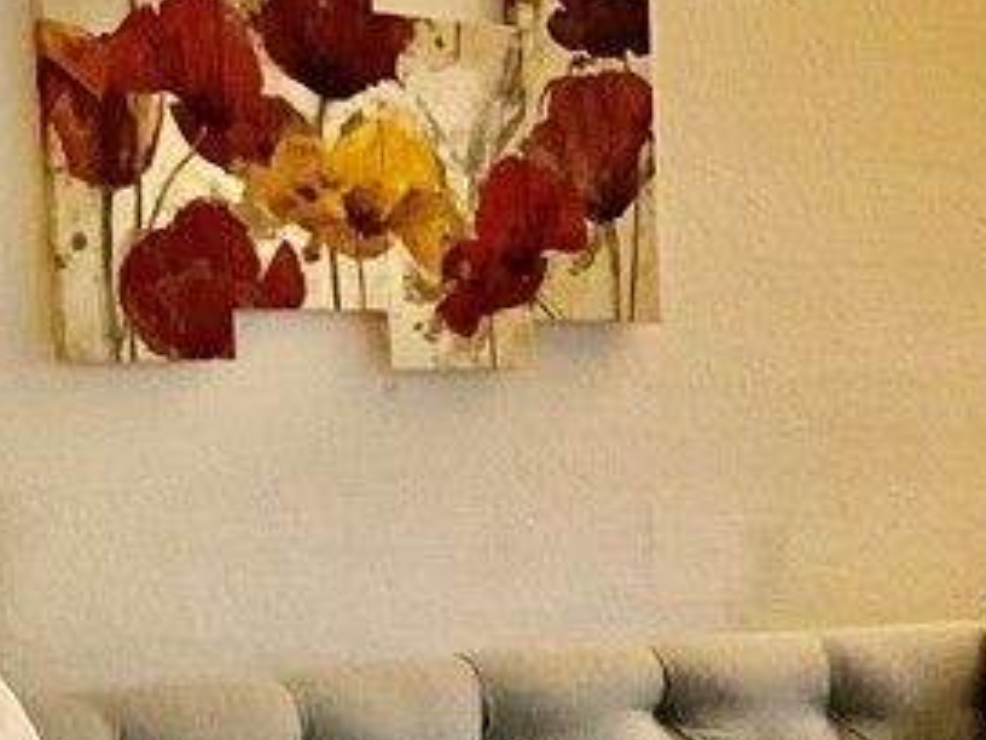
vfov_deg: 13.2
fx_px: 3105
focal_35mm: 109
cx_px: 1265
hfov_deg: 17.0
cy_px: 881
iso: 125
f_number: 1.8
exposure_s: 1/60
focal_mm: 3
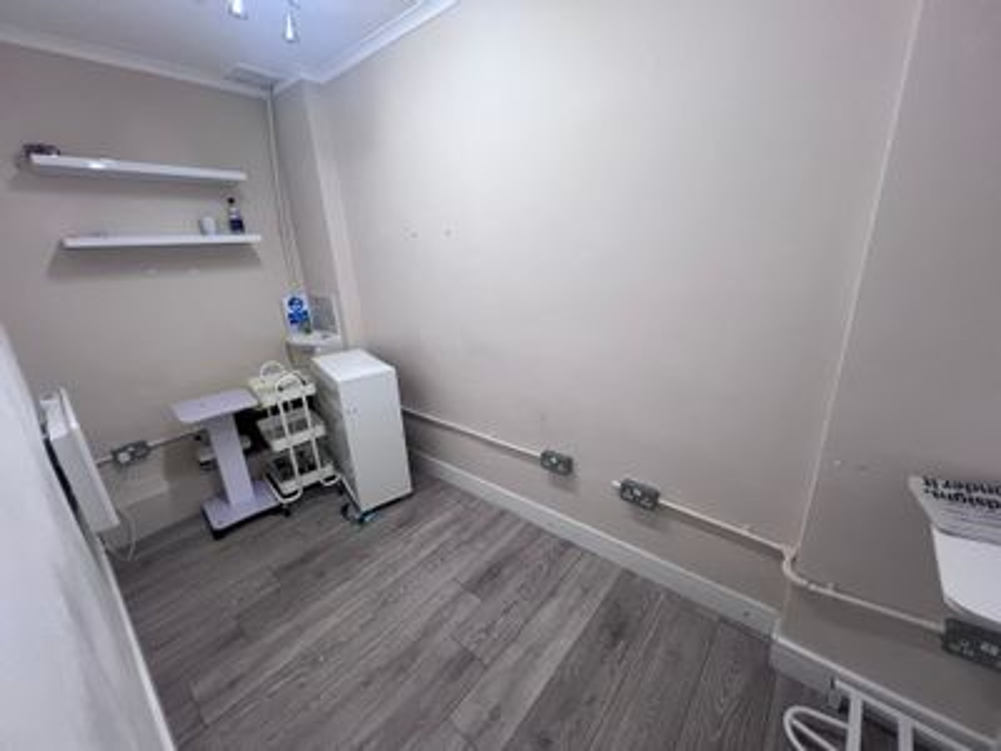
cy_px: 376
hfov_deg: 106.2
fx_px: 376
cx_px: 500
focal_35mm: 13
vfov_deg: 89.9
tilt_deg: -18.2
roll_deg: +2.7
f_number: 1.8
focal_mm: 1.57
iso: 125
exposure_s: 1/100
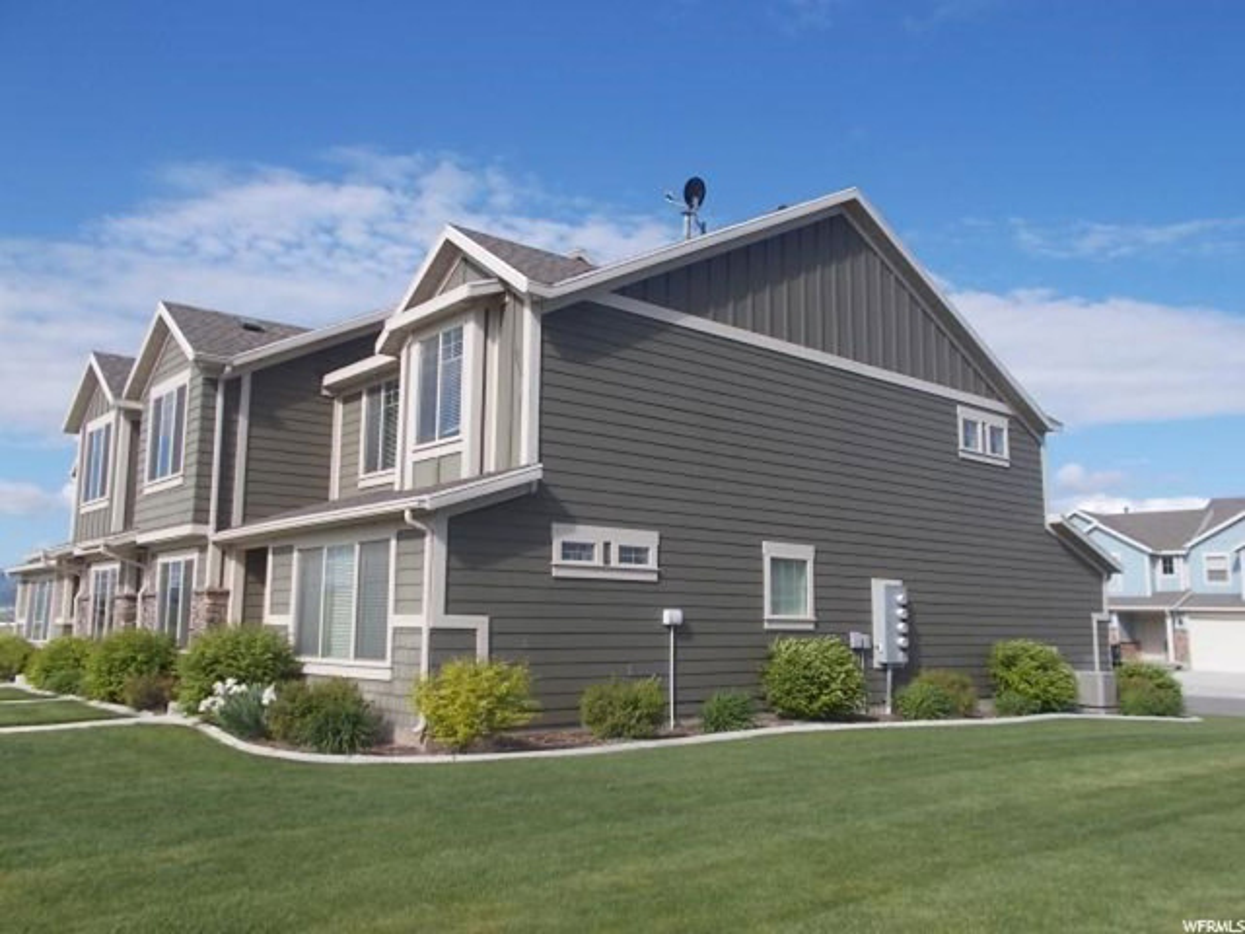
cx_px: 622
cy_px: 467
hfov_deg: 60.0
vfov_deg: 46.8
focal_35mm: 30
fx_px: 1079
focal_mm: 5.3
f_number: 8.6
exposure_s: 1/125
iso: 80
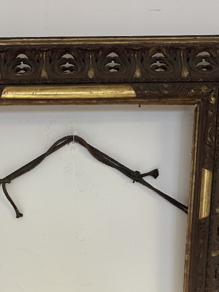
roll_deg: +0.8
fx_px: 380
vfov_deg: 40.6
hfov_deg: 31.8
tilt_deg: -7.7
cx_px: 65
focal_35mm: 45
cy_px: 228
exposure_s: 1/50
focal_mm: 6.86
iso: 160
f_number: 1.78
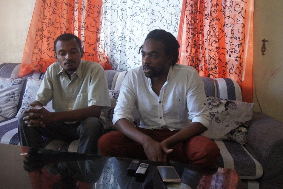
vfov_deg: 39.9
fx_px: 259
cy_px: 94
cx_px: 142
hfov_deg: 57.3
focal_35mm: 33
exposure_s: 1/125
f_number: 10
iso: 6400
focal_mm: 22
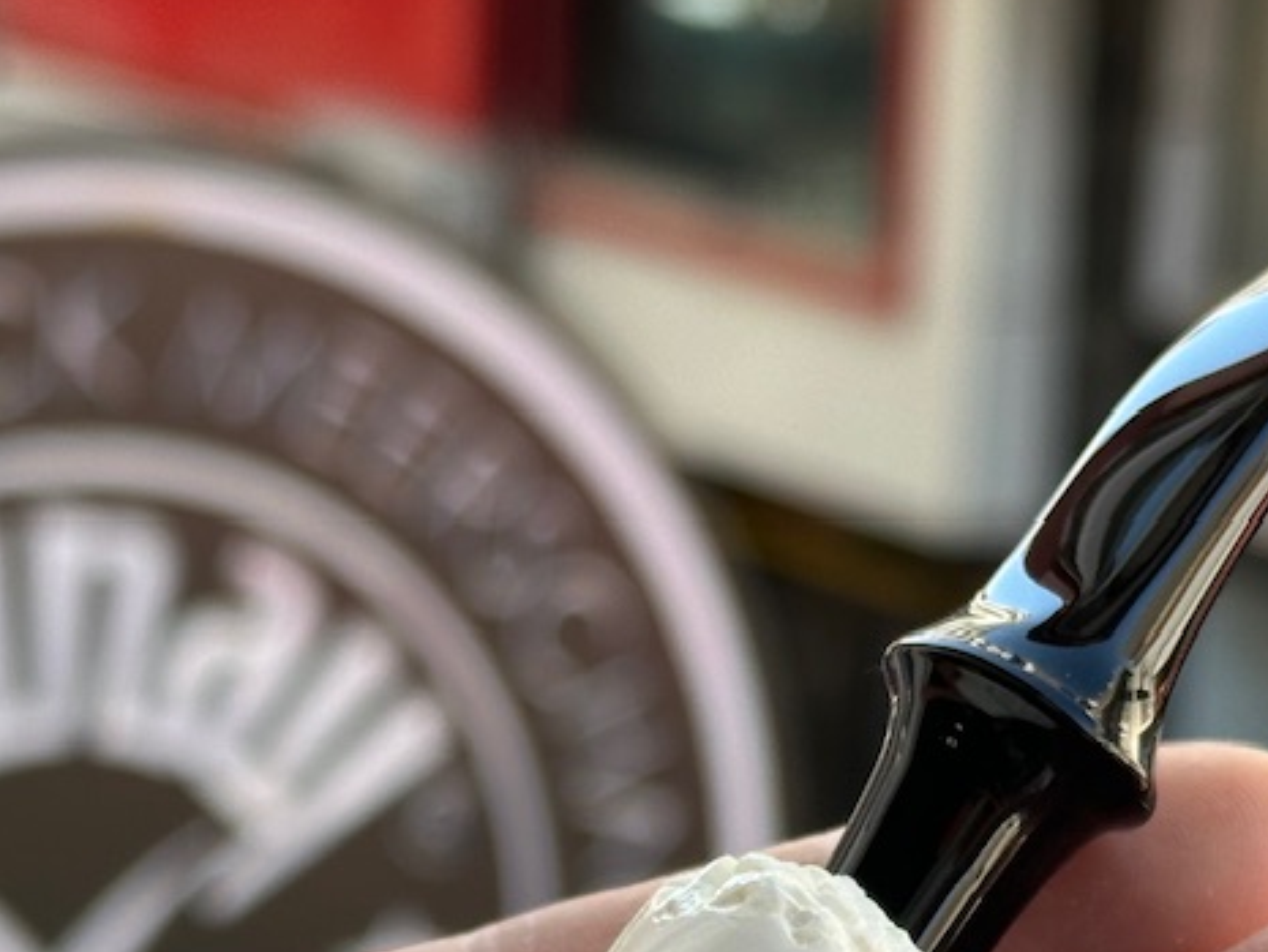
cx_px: 736
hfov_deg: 14.9
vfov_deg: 11.1
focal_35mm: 132
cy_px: 1067
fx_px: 4836
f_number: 1.78
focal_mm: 6.86
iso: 64
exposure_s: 1/501
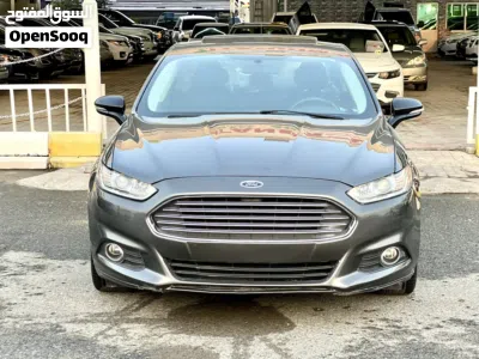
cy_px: 180
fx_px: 1065
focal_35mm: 77
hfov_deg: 25.3
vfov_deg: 19.1
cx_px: 240
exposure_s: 1/121
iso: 125
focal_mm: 9
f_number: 2.8
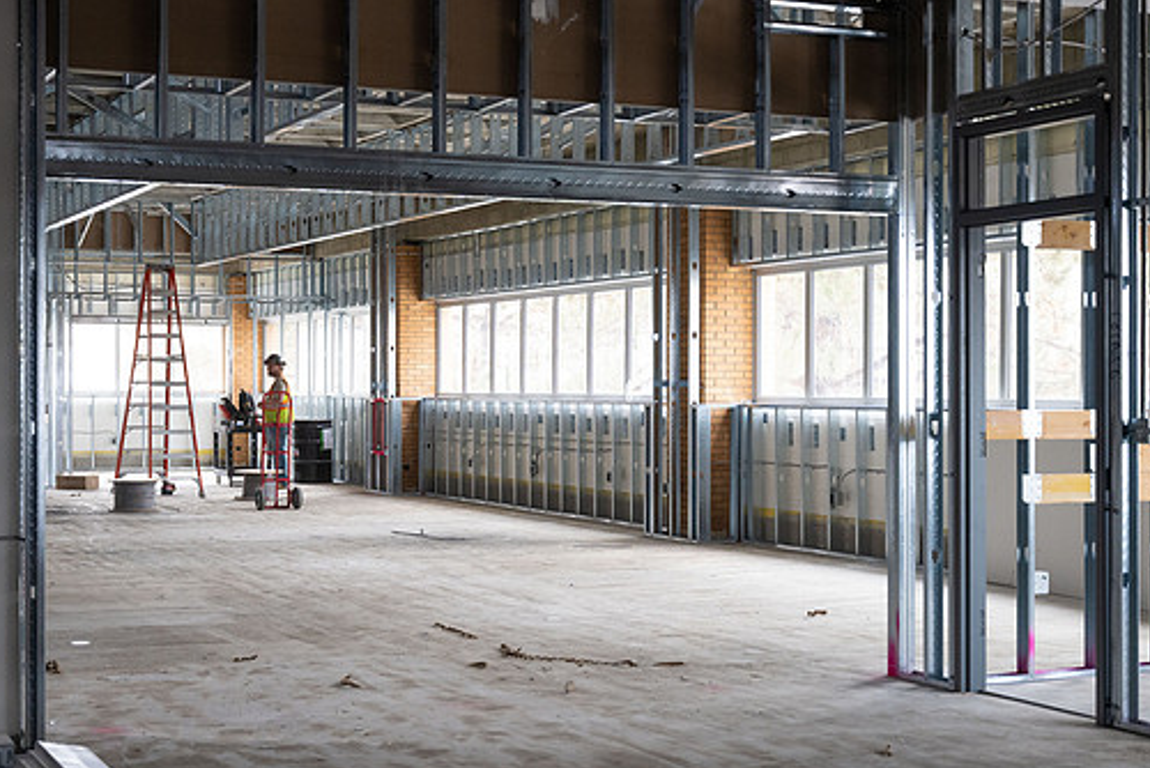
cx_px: 524
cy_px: 371
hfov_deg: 34.4
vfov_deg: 23.4
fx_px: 1854
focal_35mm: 58
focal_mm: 49
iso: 1600
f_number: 4
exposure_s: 1/250
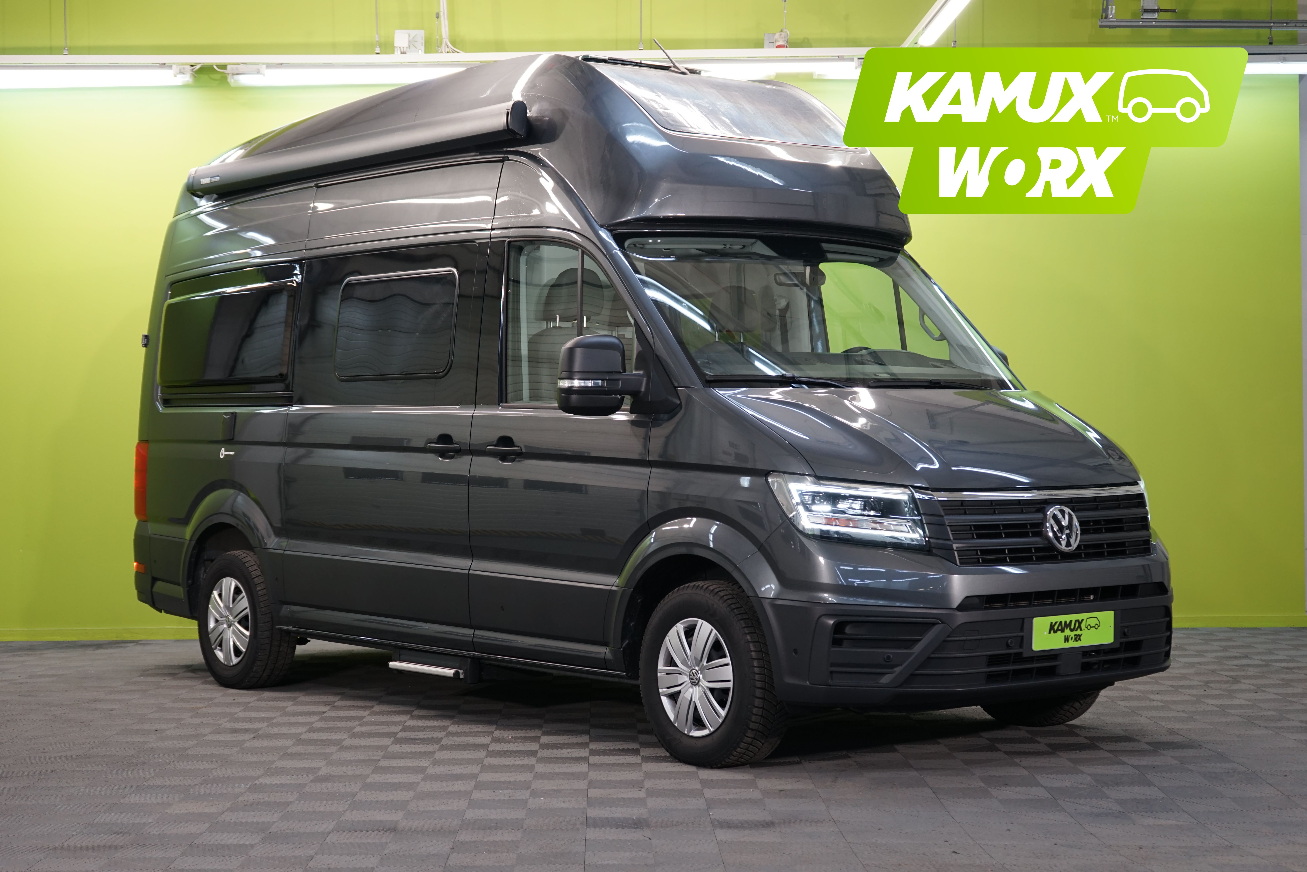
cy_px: 436
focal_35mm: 59
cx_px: 654
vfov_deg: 23.0
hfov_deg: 33.9
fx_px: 2142
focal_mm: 59
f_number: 5.6
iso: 500
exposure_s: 1/30
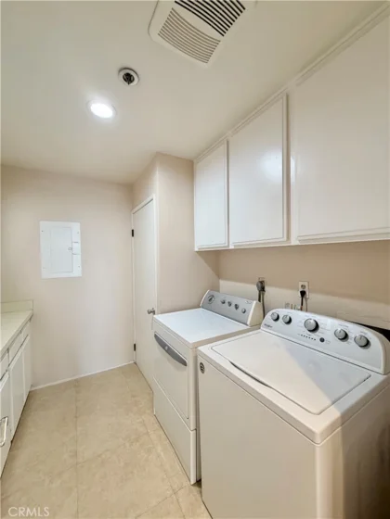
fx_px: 210
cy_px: 260
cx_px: 195
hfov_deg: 85.7
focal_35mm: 14
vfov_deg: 102.1
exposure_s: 1/120
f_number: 2.2
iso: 320
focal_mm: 2.22
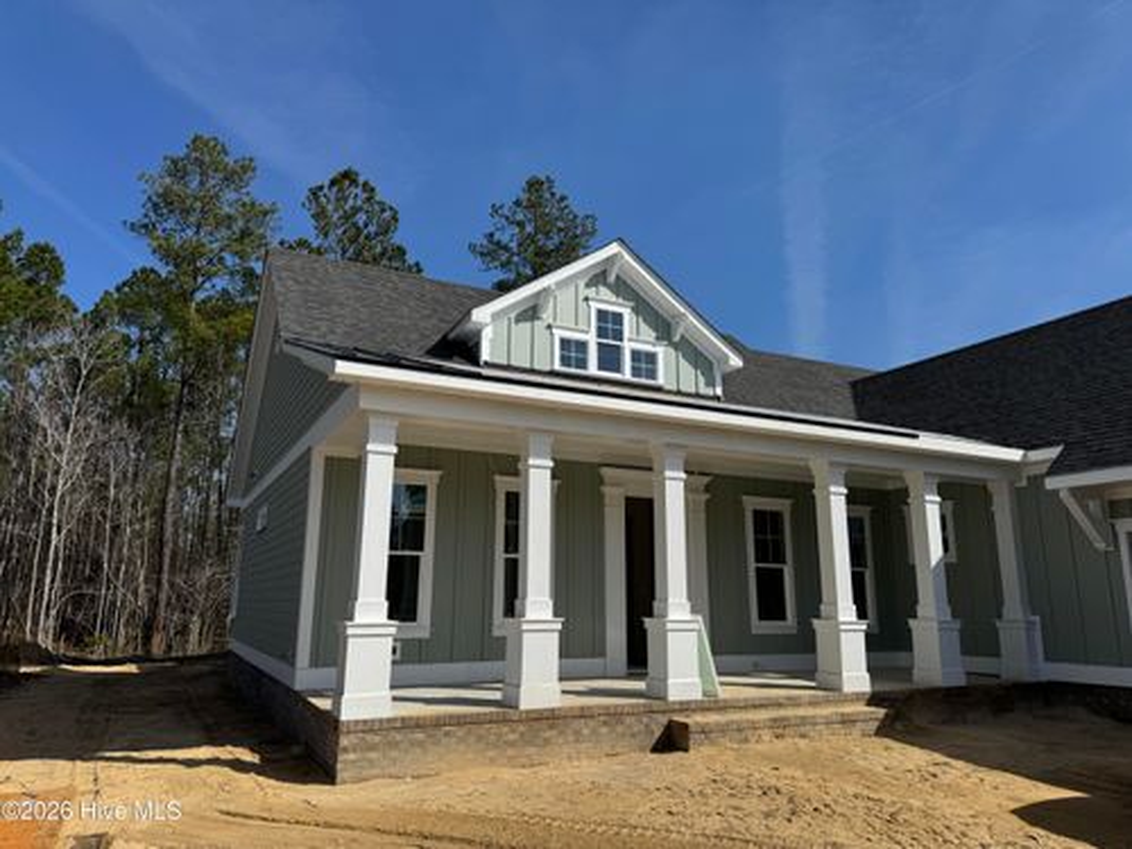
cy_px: 424
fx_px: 785
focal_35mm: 24
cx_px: 566
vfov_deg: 56.8
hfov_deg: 71.6
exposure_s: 1/7937
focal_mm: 6.76
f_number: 1.78
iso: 80
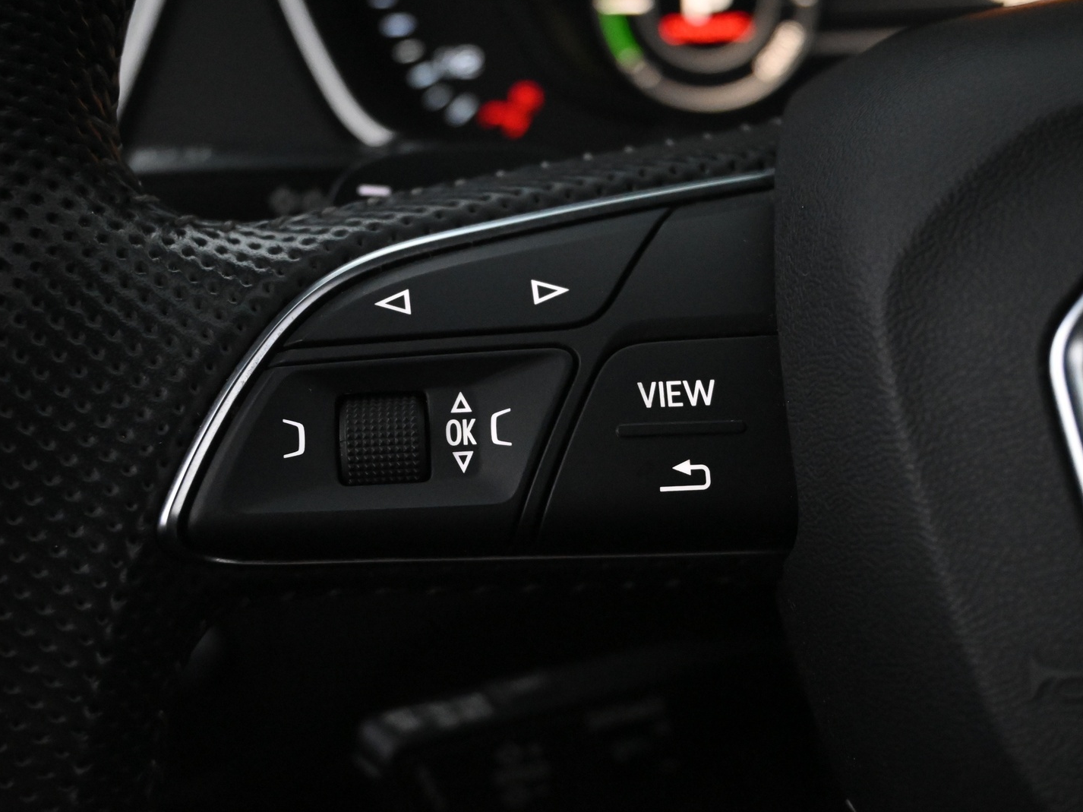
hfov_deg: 32.7
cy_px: 408
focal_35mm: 59
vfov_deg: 24.8
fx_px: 1846
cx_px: 586
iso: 7200
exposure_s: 1/60
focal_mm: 36
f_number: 5.3
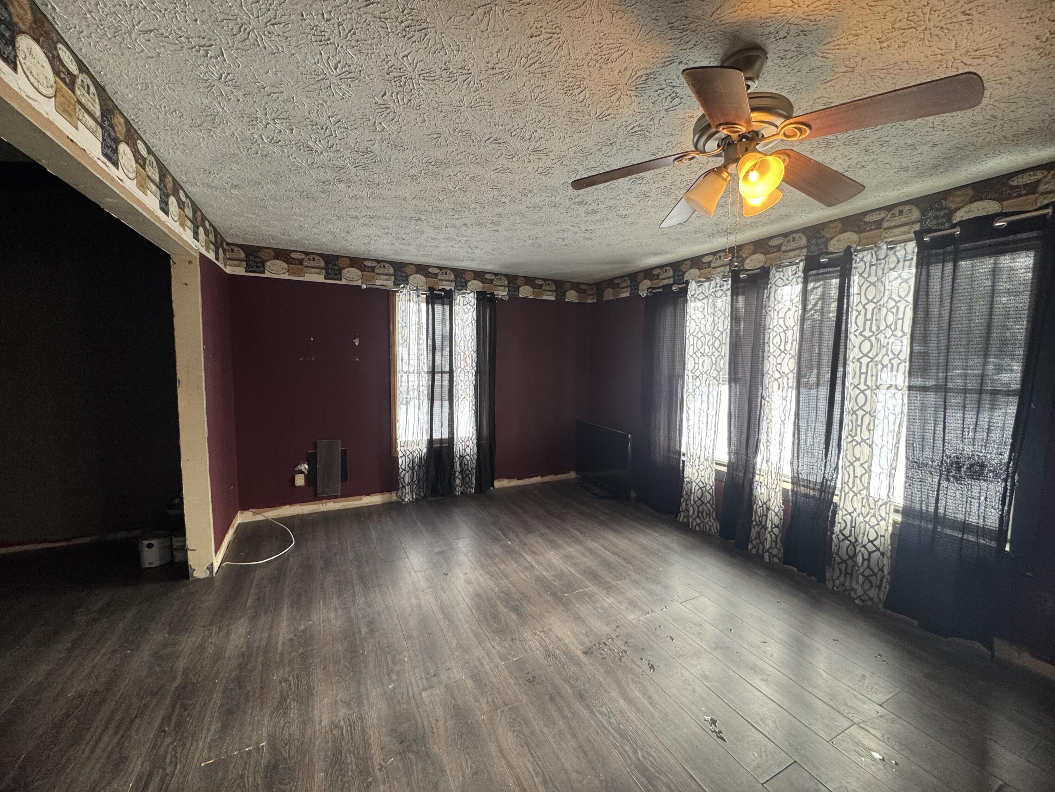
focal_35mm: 14
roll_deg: -0.9
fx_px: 427
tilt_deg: -5.7
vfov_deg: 85.7
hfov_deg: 102.1
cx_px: 528
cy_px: 396
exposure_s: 1/99
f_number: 2.2
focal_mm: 2.22
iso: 160
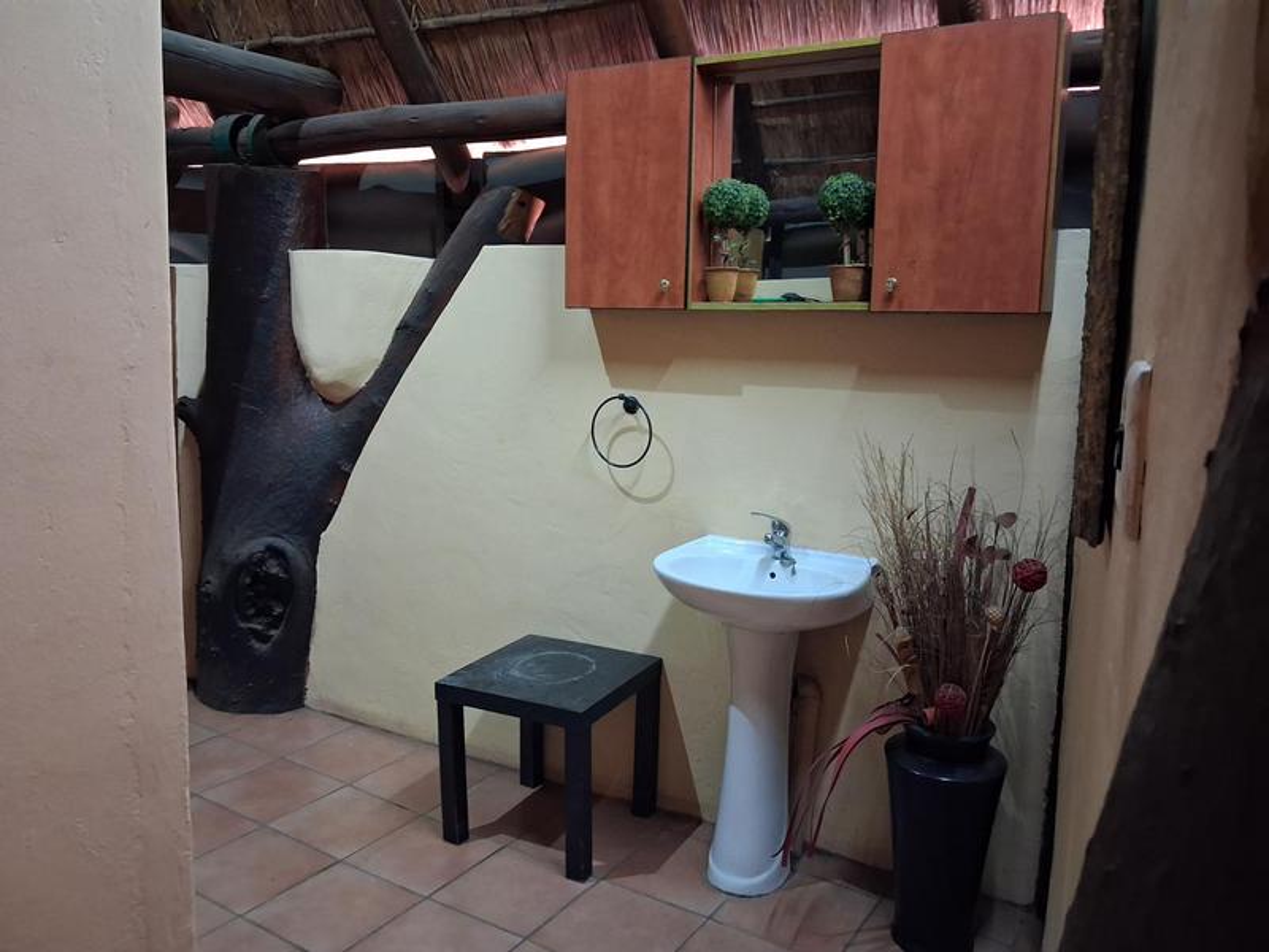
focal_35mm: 27
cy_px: 476
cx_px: 634
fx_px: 990
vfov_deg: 51.4
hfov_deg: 65.3
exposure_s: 1/25
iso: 640
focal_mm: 4
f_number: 1.8
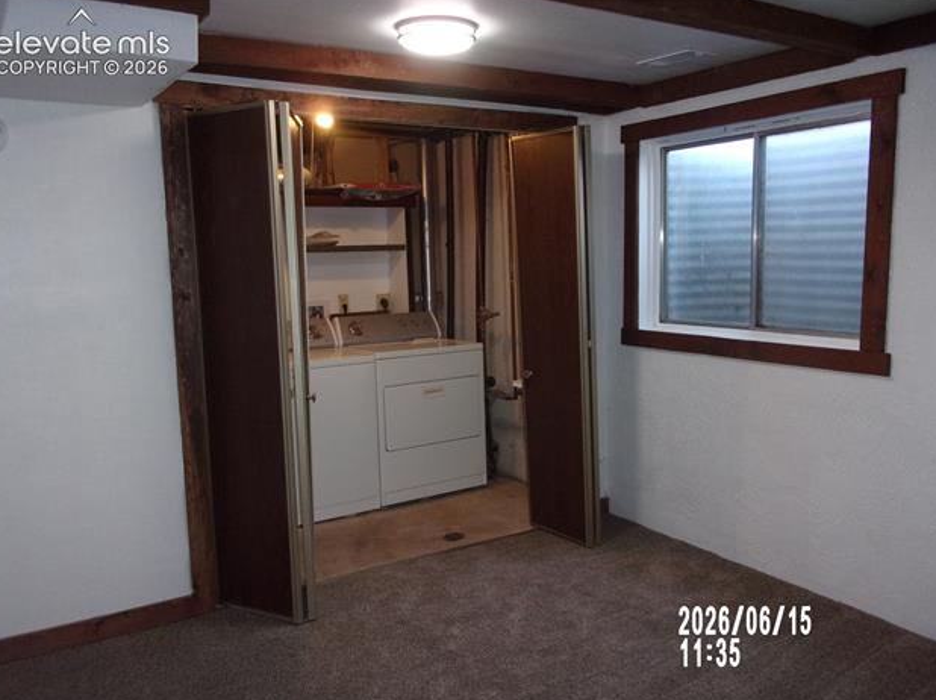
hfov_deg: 61.7
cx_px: 470
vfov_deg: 48.1
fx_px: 783
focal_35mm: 29
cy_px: 354
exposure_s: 1/34
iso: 250
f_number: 3.9
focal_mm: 5.1
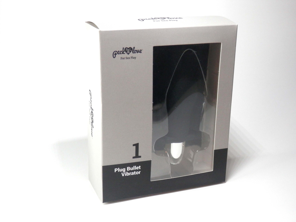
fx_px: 419
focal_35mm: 49
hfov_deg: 38.9
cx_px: 148
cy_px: 111
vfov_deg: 29.7
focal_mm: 8.9
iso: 200
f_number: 4
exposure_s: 1/80
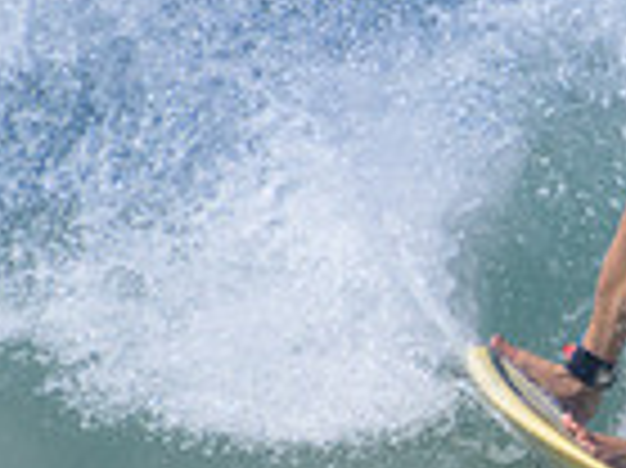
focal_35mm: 4023
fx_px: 72690
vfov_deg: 0.4
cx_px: 1108
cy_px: 232
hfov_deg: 0.5
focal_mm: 1000
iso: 900
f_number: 11
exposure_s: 1/2000
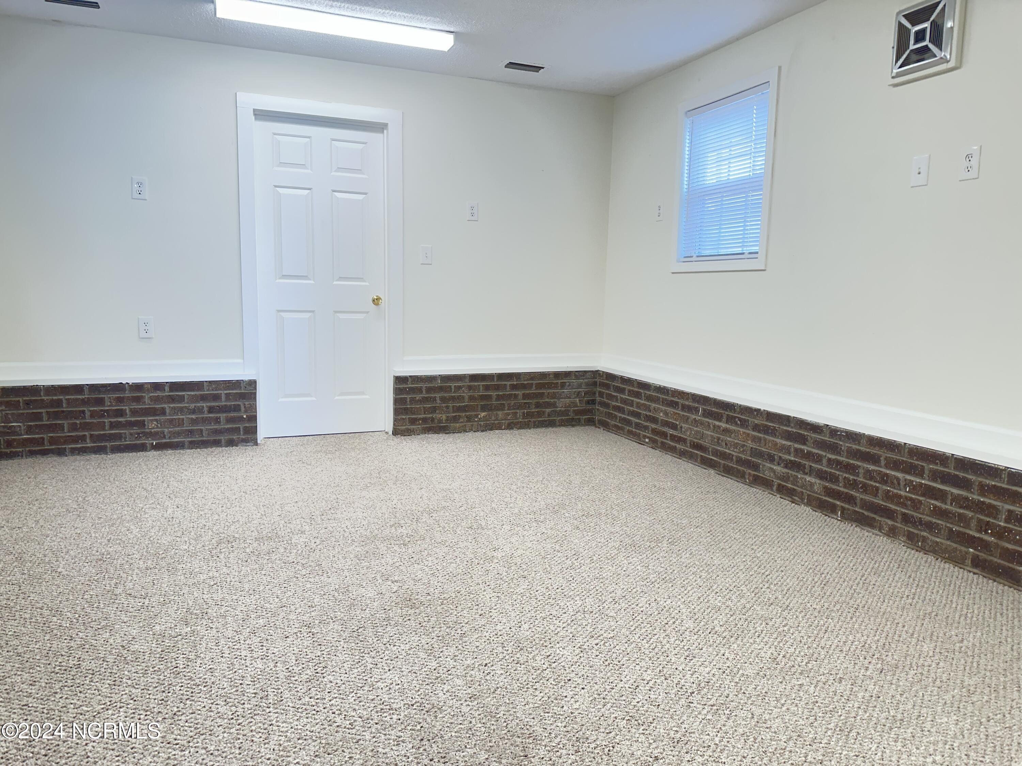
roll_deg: -1.7
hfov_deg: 71.6
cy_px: 383
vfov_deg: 56.8
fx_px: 709
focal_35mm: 24
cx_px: 511
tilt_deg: -7.4
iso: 250
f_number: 1.78
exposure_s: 1/120
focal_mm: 6.86
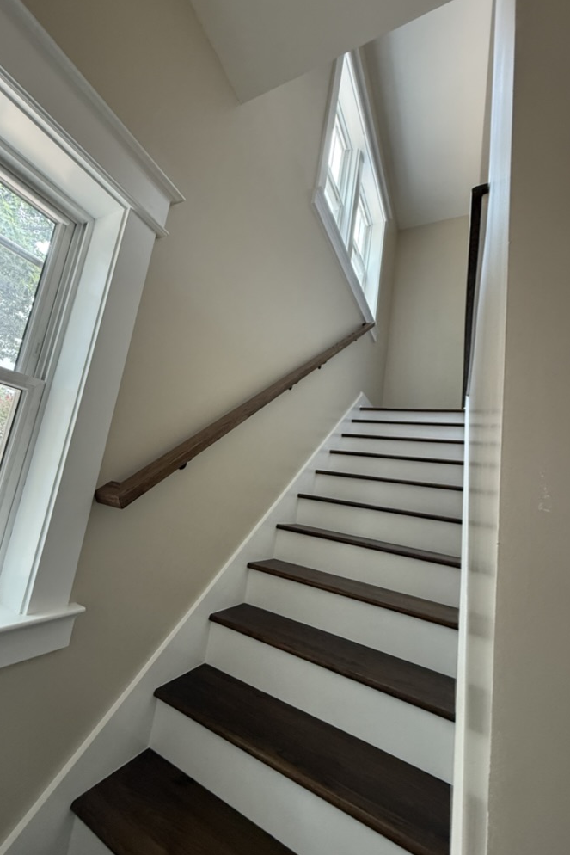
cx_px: 257
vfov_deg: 100.4
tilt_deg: +10.4
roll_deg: -10.2
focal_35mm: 15
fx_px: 356
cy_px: 430
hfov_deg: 77.1
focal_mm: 2.22
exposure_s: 1/65
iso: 320
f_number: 2.2
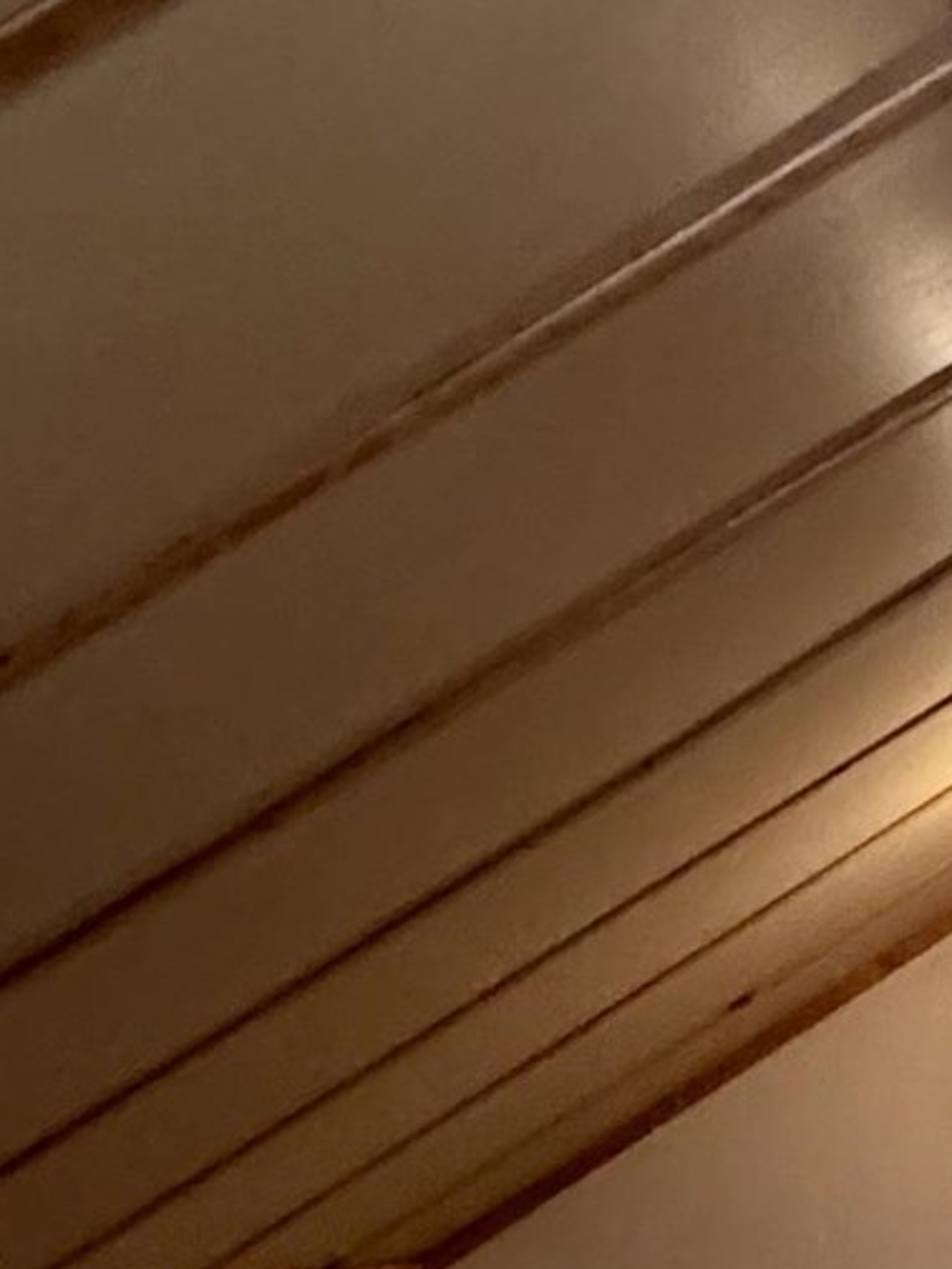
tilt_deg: +2.4
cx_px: 1462
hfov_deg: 19.7
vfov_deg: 29.5
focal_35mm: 64
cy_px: 1022
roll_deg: +1.1
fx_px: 2347
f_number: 2.2
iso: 640
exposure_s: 1/60
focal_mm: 2.22
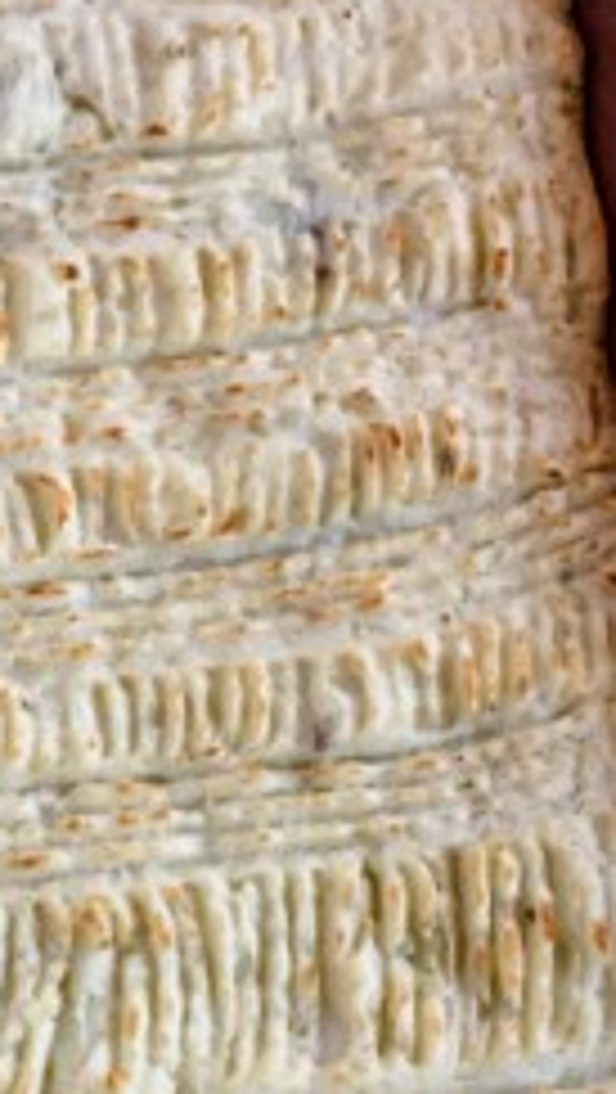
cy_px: 545
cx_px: 148
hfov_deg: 14.4
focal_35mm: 84
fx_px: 2435
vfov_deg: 25.3
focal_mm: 6
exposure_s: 1/25
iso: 500
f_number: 2
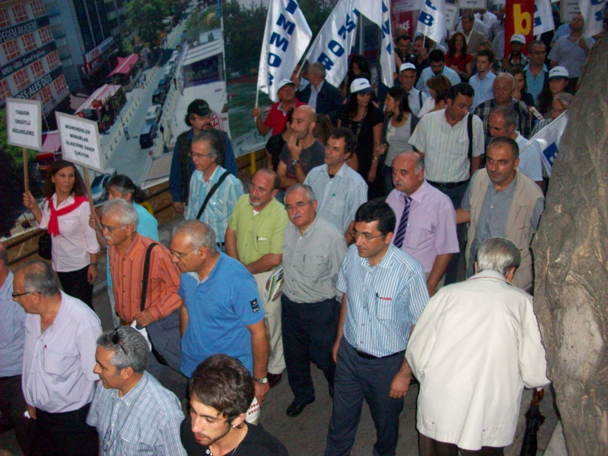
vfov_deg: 41.8
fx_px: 597
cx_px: 304
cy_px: 228
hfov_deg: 54.0
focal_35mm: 34
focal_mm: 5.7
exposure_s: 1/60
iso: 320
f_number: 2.8
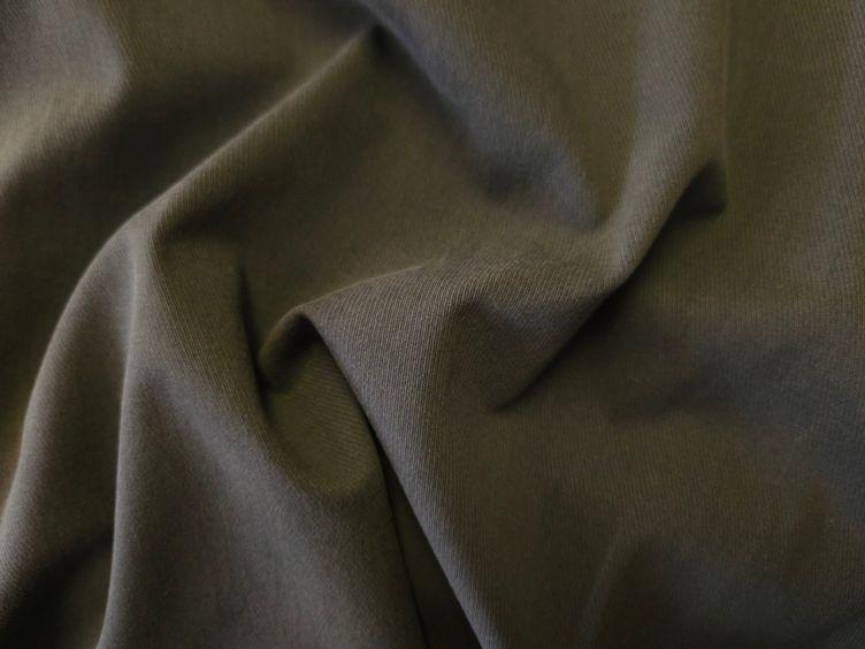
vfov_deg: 56.8
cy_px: 324
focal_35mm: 24
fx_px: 600
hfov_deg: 71.6
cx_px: 432
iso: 320
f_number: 1.8
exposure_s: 1/125
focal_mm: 5
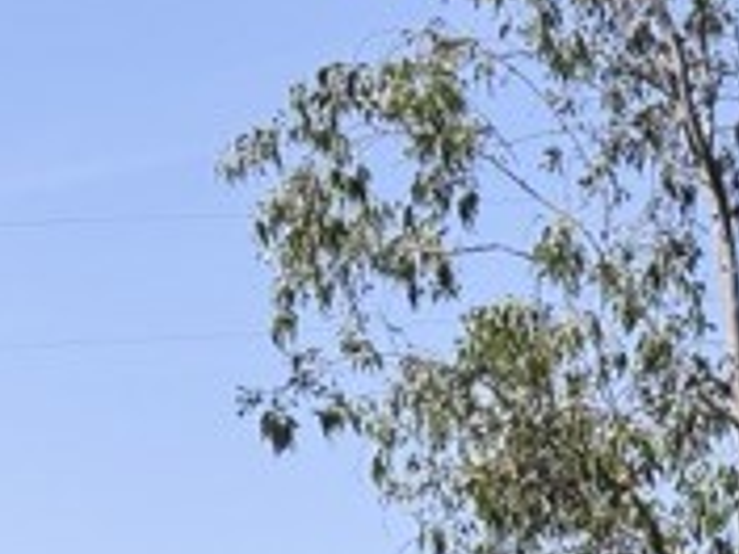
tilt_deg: +4.0
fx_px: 3736
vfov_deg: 8.3
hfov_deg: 10.9
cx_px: 1121
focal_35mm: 175
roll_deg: +1.5
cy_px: 877
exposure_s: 1/2717
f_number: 1.78
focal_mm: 6.76
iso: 64
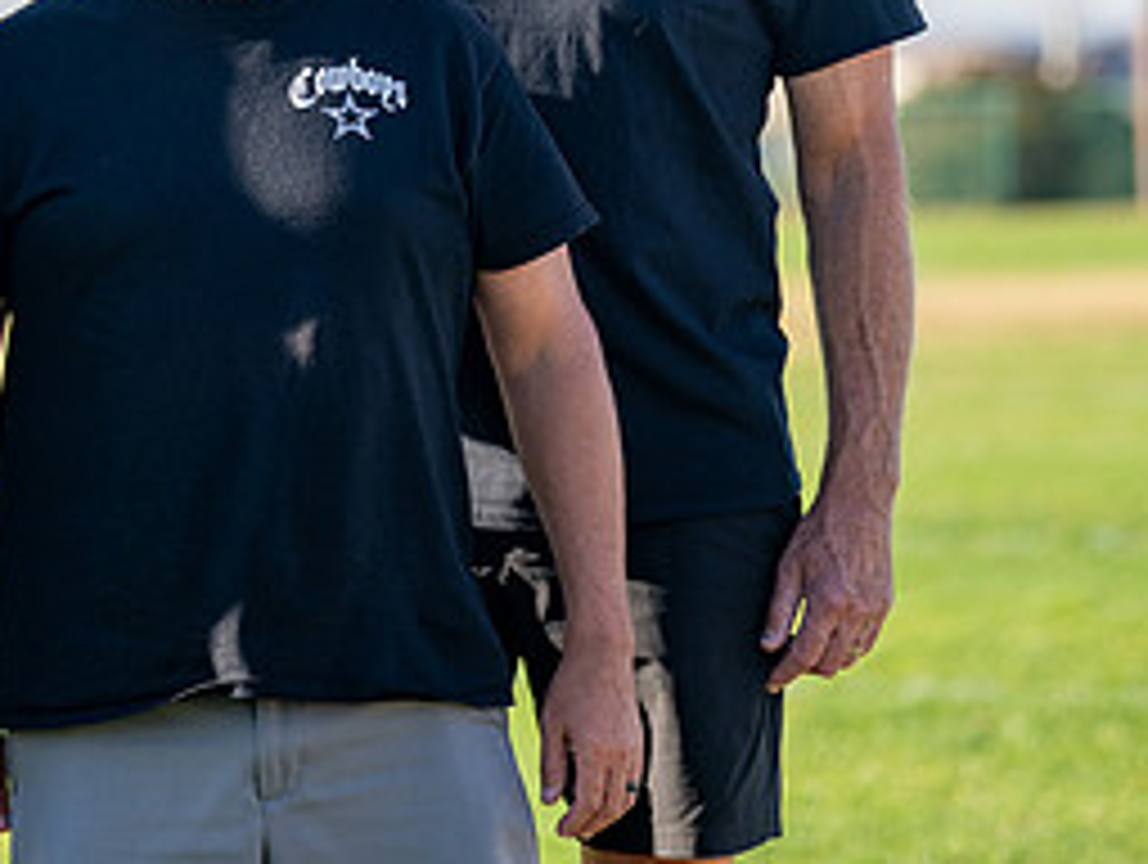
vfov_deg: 5.6
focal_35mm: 265
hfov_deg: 7.4
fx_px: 8801
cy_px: 57
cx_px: 153
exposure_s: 1/800
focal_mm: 108
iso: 160
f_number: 2.8
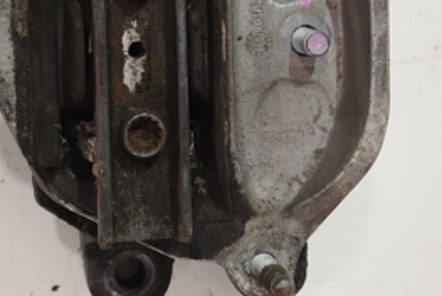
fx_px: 1118
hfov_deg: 22.3
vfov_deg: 15.0
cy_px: 50
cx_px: 190
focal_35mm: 91
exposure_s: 1/33
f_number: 1.7
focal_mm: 5.31
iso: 160
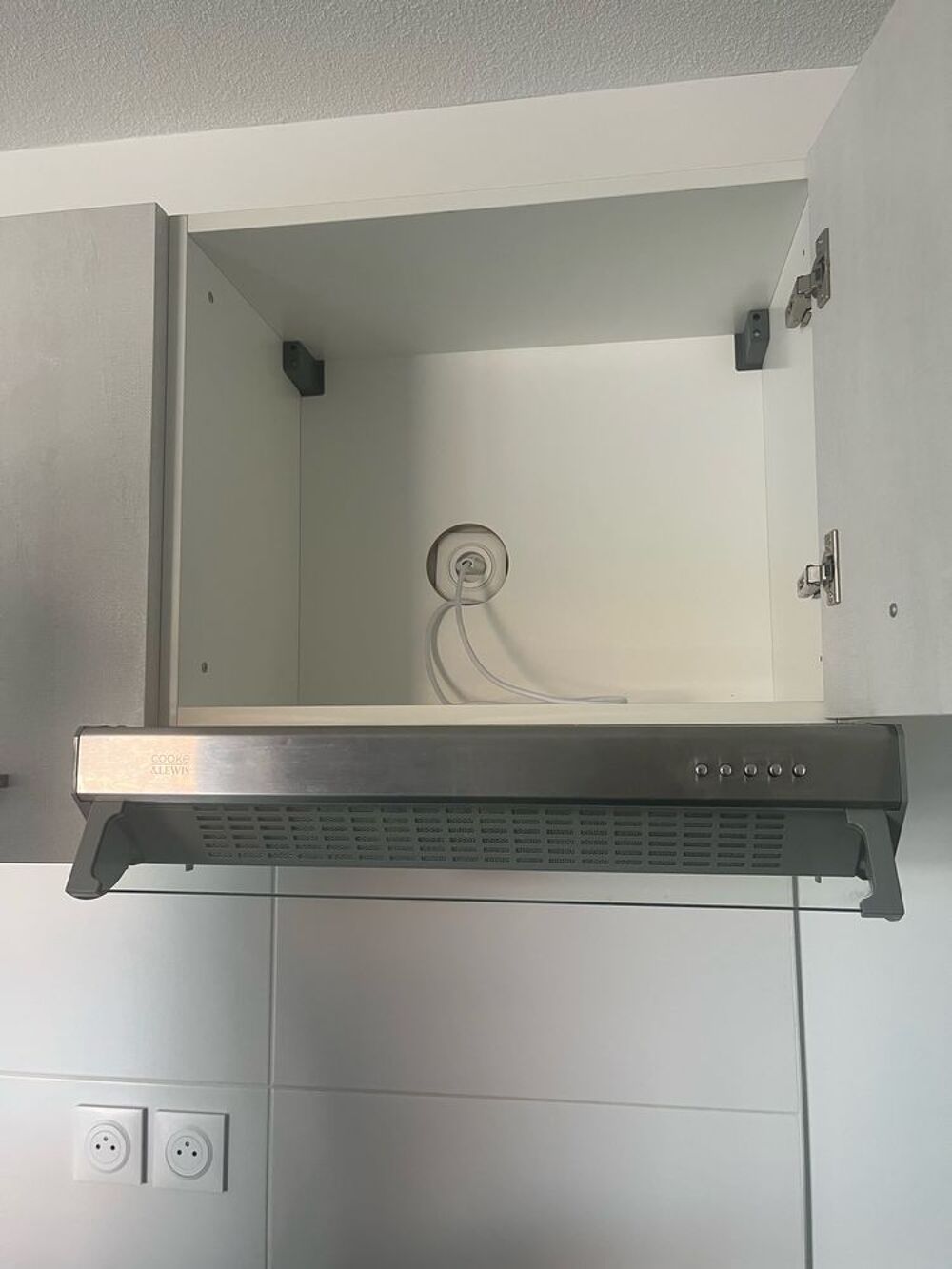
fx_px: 953
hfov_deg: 53.1
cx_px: 476
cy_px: 634
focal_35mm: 26
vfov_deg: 67.3
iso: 125
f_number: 1.6
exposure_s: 1/69
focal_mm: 5.1
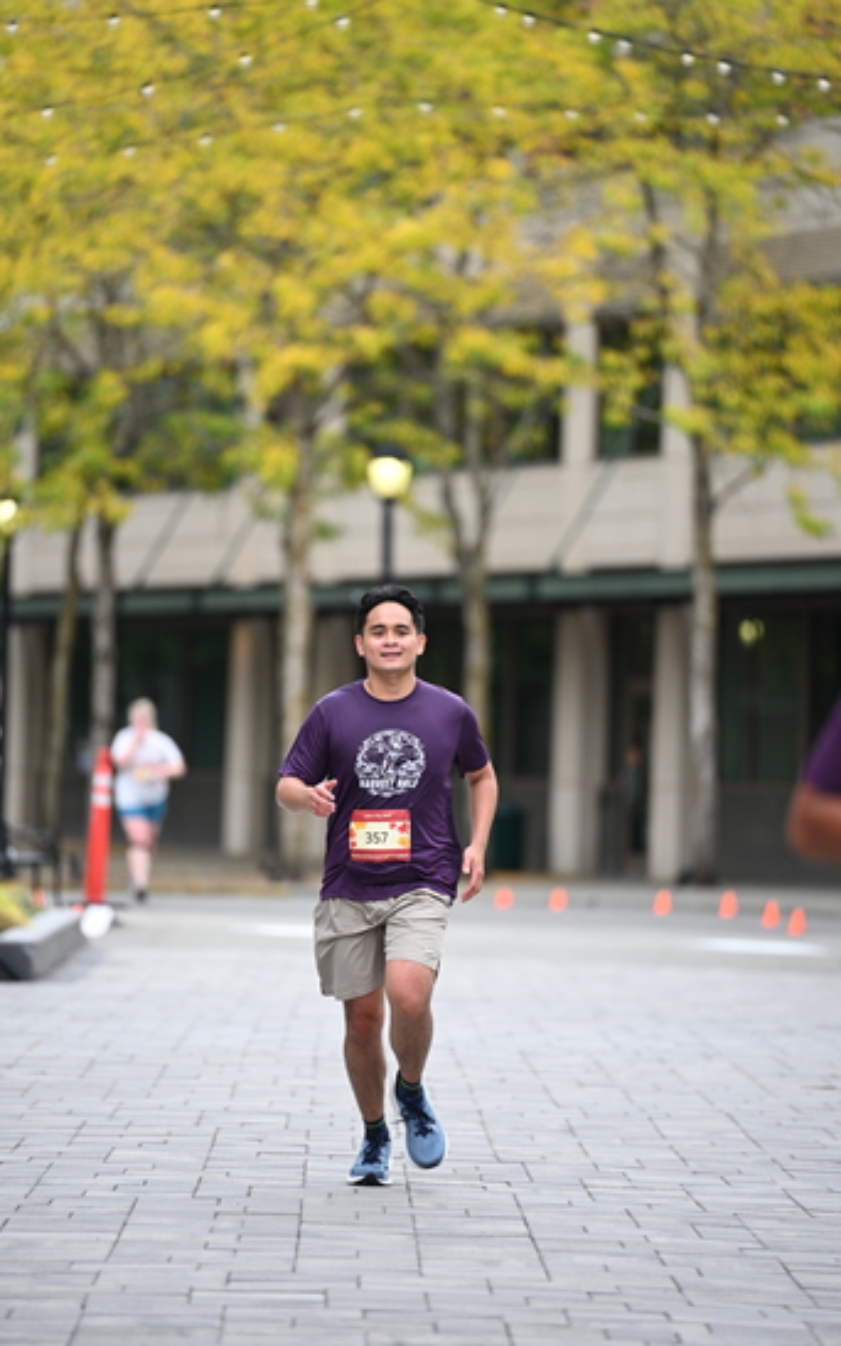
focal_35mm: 205
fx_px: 7516
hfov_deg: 6.4
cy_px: 674
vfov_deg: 10.2
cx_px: 429
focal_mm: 200
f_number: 2.8
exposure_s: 1/2000
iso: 640
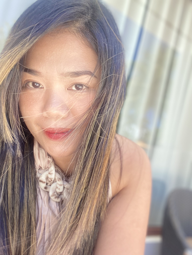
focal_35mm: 30
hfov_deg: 46.8
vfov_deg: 60.0
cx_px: 96
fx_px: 222
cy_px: 128
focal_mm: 2.71
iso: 40
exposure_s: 1/122
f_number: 2.2
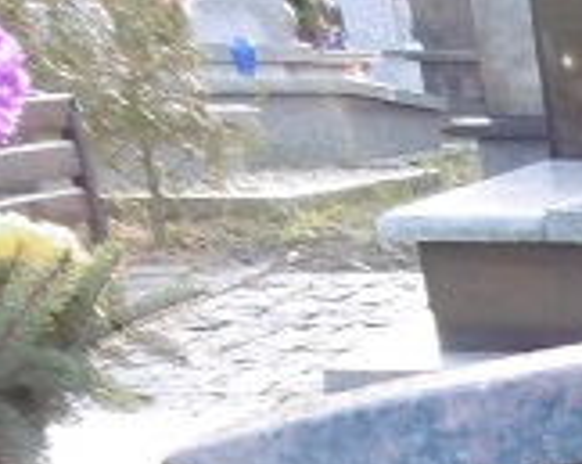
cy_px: 1047
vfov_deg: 11.4
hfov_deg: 13.2
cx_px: 1318
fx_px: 1994
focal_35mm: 116
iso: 160
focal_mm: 4.3
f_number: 3.1
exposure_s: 1/100
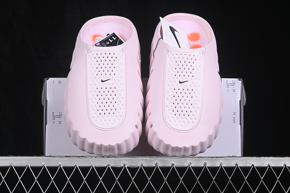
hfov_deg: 27.0
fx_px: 604
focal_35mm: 75
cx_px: 145
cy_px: 96
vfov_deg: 18.2
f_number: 8
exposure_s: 1/80
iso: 160
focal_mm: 50
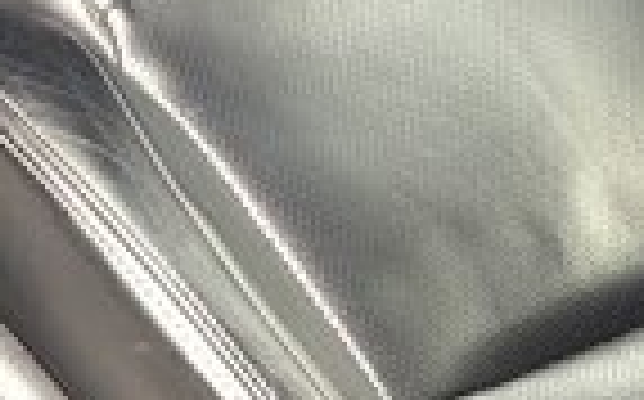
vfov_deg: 6.7
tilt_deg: -29.4
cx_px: -36
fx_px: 3348
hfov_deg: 10.9
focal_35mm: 191
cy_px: -337
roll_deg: -23.4
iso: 32
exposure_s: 1/60
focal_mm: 6
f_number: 2.4
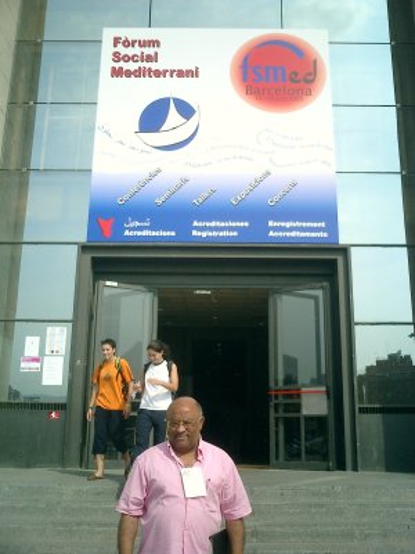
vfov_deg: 51.4
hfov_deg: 39.7
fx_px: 575
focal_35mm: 36
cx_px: 208
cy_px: 277
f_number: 3.2
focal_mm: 7.5
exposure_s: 1/1600
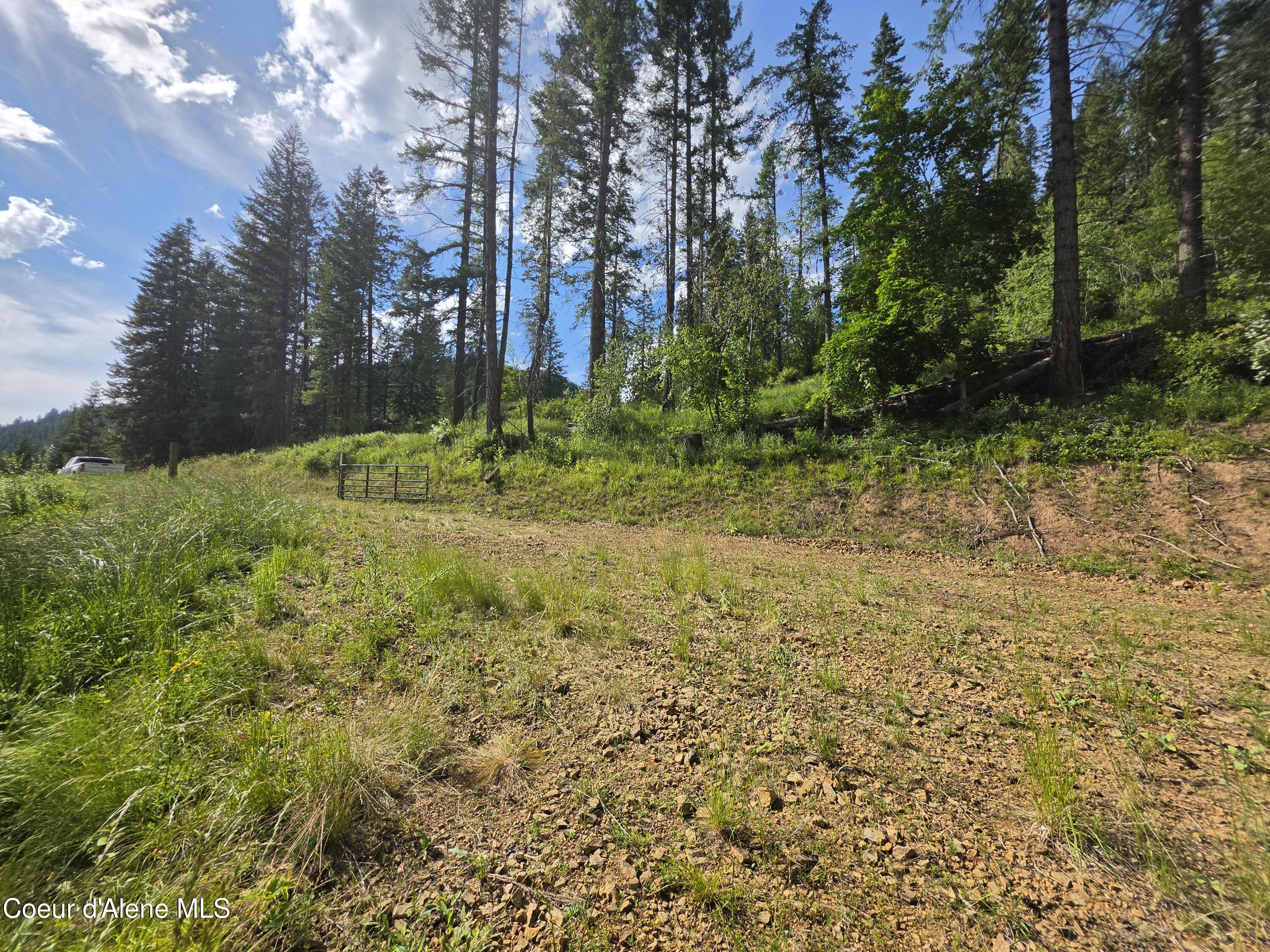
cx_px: 635
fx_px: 477
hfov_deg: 106.2
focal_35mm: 13
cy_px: 476
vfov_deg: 89.9
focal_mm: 2.2
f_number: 1.9
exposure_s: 1/2352
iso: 32
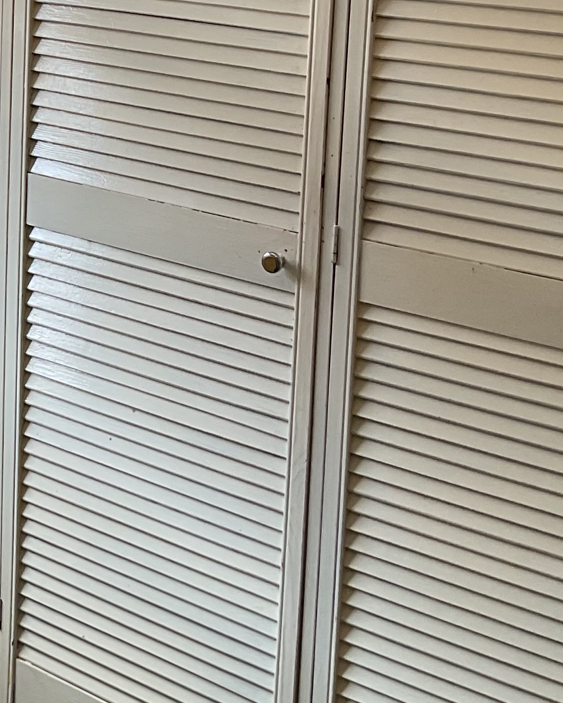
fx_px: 1791
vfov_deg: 21.9
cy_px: 111
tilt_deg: -10.4
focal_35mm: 86
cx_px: -280
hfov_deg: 16.3
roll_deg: +0.1
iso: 25
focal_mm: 3
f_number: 1.8
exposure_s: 1/120
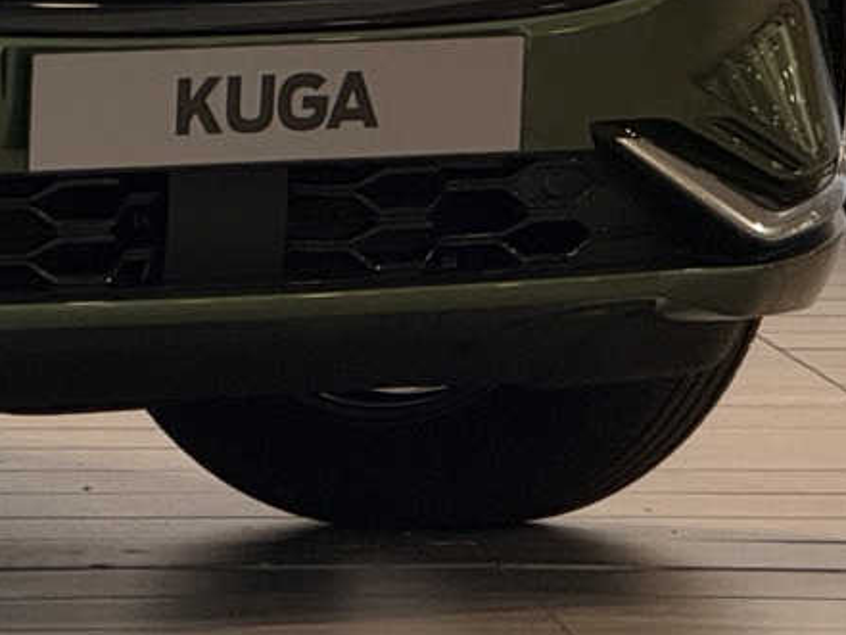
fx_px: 11979
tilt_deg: +0.3
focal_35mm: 490
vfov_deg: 3.0
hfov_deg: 4.0
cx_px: -671
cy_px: -263
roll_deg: +0.0
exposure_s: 1/100
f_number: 2.8
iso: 500
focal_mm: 15.66
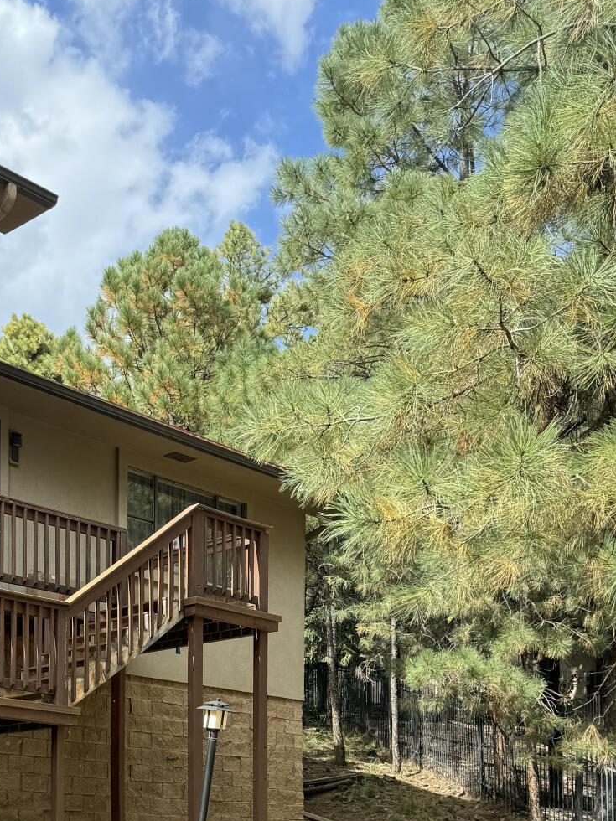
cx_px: 26
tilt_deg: +2.1
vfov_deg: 35.8
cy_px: 785
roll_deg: +0.2
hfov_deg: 28.2
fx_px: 1163
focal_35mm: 49
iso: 80
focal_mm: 6.76
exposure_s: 1/1285
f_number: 1.78
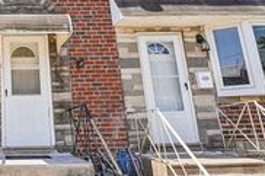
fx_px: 324
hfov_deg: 38.5
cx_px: -12
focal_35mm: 44
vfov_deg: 29.5
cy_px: 27
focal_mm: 16
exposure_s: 1/125
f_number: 8
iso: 100
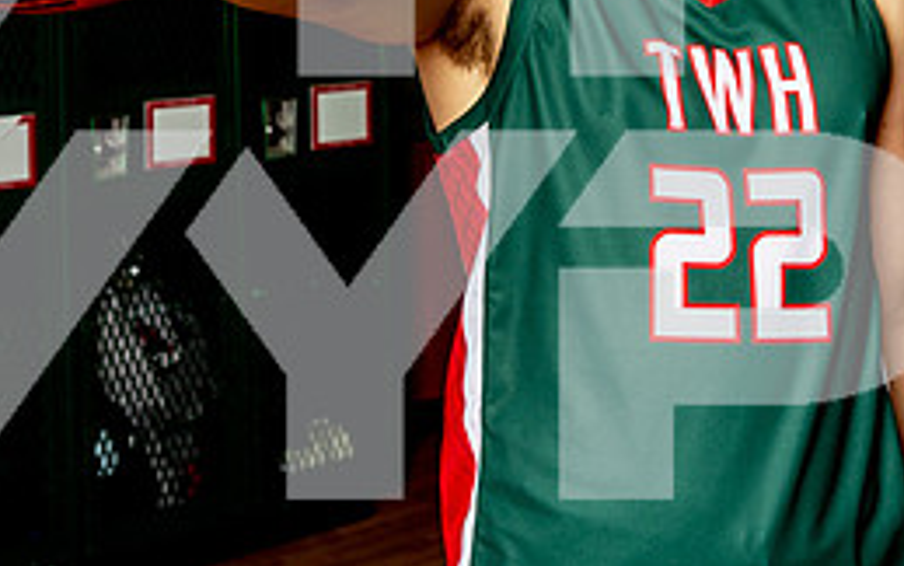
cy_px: -107
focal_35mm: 73
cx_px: 503
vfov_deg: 17.1
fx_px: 1799
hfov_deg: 28.2
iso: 200
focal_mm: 32
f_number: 8
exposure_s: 1/200
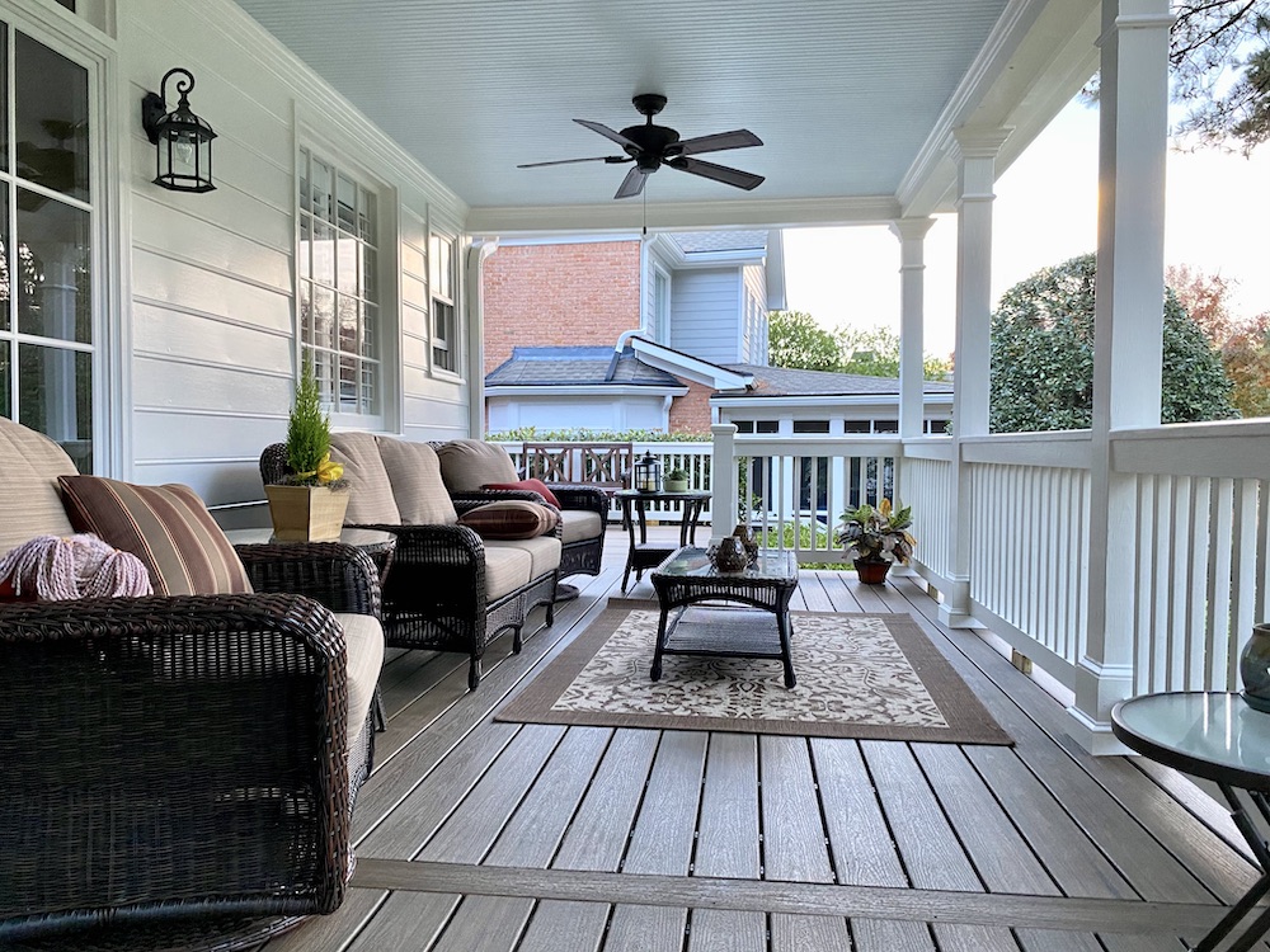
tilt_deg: -2.6
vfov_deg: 53.1
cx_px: 635
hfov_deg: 67.3
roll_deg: -0.7
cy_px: 476
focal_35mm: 26
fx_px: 954
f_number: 1.8
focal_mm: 4.25
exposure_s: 1/30
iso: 500
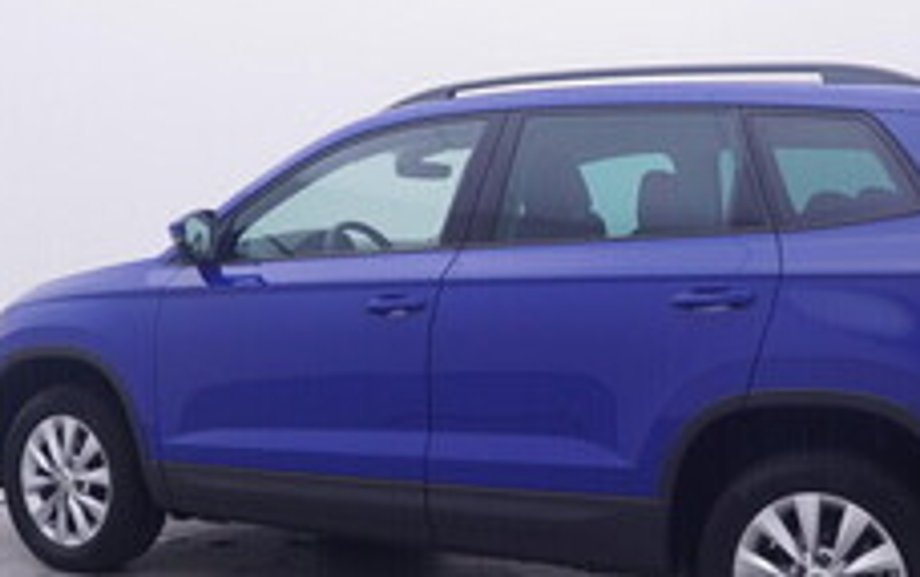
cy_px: 297
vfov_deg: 23.5
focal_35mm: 55
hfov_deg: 36.5
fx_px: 1386
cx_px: 563
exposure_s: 1/80
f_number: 5
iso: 200
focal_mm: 15
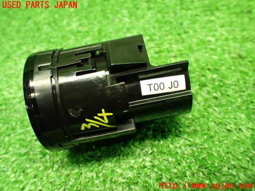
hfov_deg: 56.8
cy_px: 96
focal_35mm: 32
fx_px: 236
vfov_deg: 44.2
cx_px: 128
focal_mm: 5.79
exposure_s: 1/50
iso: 800
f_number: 2.4
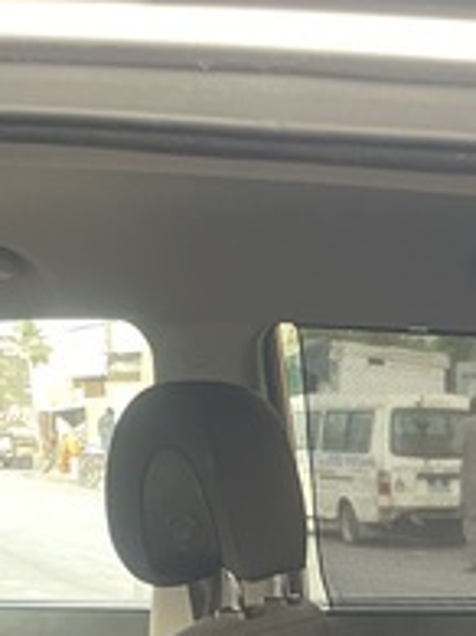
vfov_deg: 21.0
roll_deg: -1.9
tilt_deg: -16.9
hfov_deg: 17.3
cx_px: 616
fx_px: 1468
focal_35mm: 80
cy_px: 936
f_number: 1.6
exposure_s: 1/60
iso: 250
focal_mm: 4.2
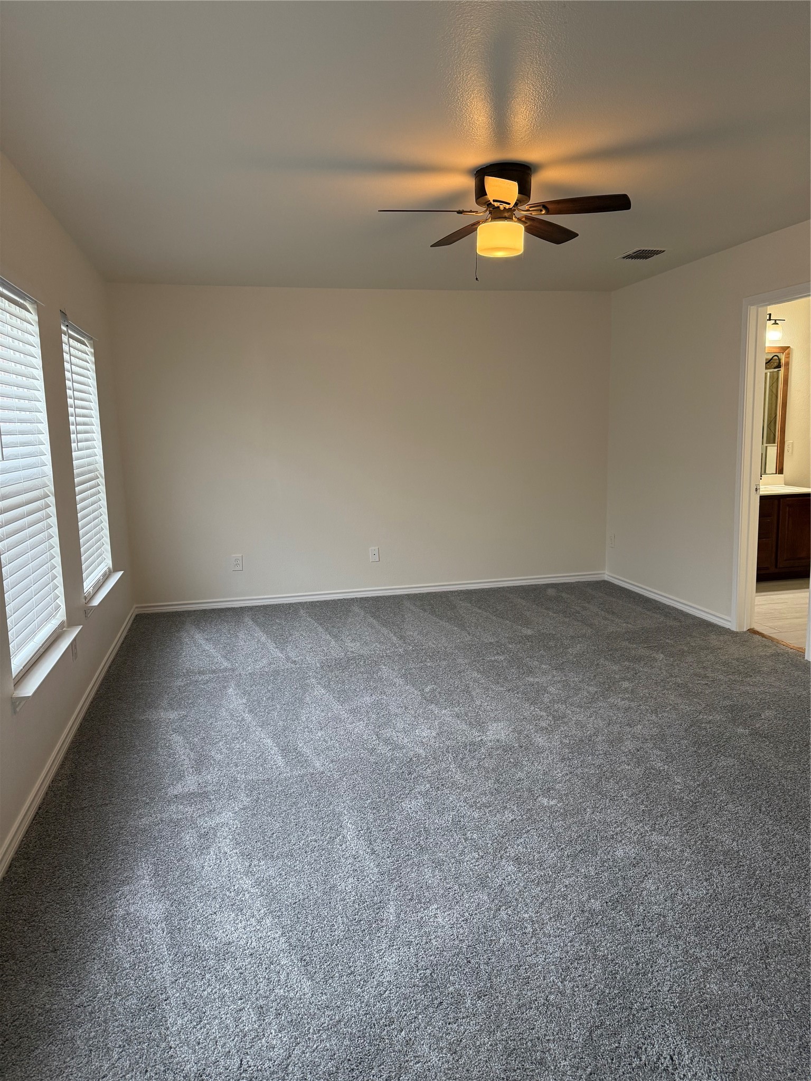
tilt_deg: -8.2
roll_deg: +0.5
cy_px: 540
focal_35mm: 24
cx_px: 406
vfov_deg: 71.6
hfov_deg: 56.8
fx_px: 750
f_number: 1.78
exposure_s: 1/120
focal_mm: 6.76
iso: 250
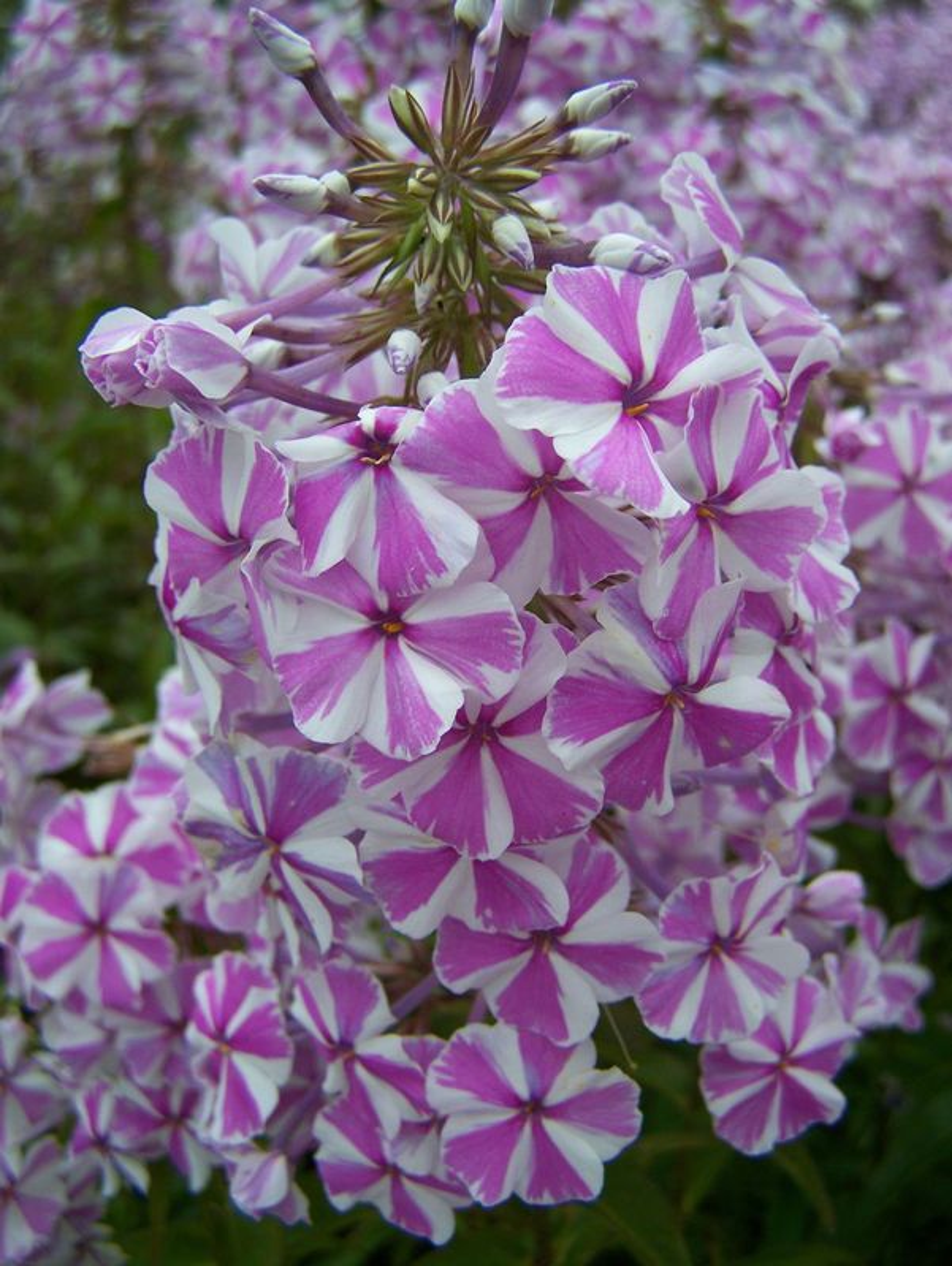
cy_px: 633
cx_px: 476
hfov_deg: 37.8
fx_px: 1392
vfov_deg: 49.0
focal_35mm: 38
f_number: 2.8
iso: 80
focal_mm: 6.3
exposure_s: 1/250
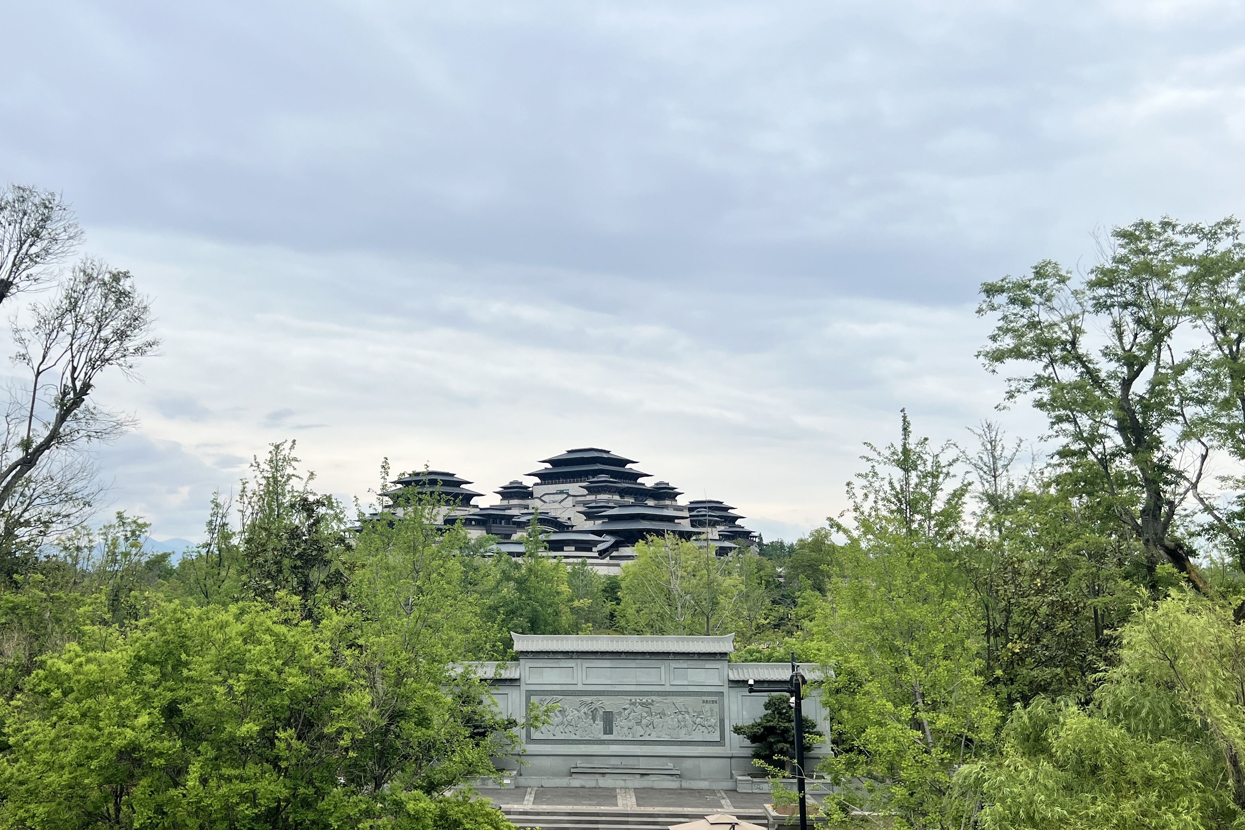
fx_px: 1210
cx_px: 508
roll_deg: +0.4
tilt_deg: +7.0
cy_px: 426
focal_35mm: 35
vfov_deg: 37.9
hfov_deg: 54.1
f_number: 1.5
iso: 50
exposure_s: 1/3968
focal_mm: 5.7
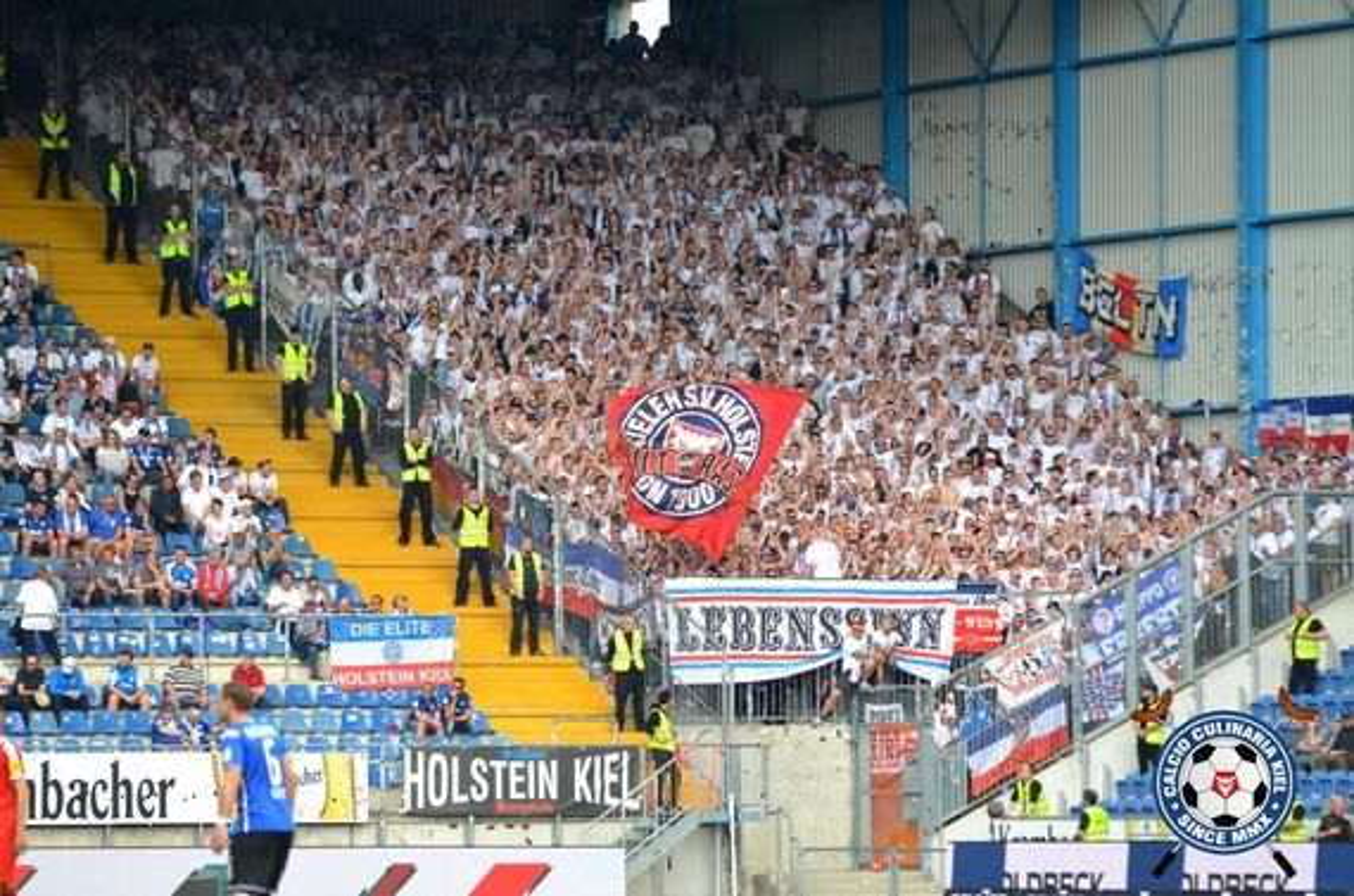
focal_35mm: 240
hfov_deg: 8.6
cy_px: 448
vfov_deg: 5.7
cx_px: 677
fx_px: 9004
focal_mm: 160
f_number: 3.2
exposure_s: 1/800
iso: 250
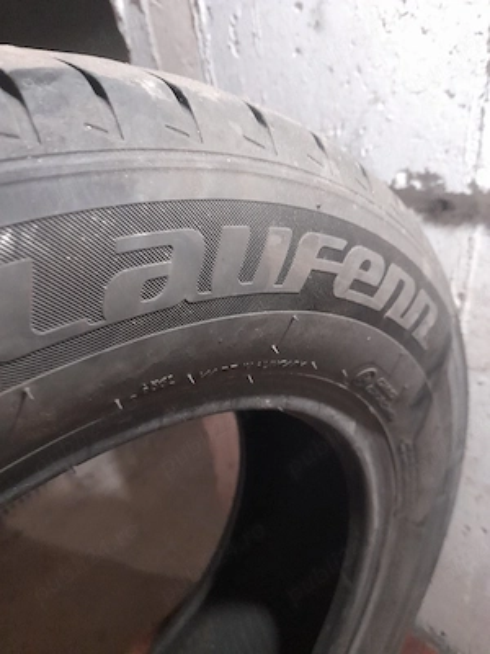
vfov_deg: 69.4
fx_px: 472
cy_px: 327
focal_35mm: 25
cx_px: 245
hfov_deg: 54.9
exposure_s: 1/25
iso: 640
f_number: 2
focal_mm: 4.6
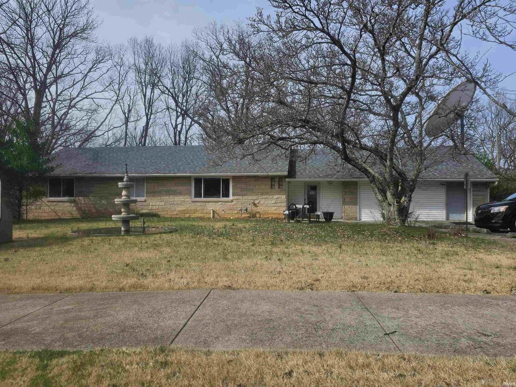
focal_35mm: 23
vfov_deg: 58.9
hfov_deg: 73.9
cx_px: 258
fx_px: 343
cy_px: 194
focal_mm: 6.3
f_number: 1.7
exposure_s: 1/850
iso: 10
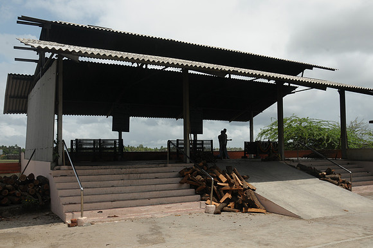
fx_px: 341
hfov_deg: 57.3
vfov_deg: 39.9
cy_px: 124
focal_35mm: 33
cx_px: 186
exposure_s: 1/250
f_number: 14
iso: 200
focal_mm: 22
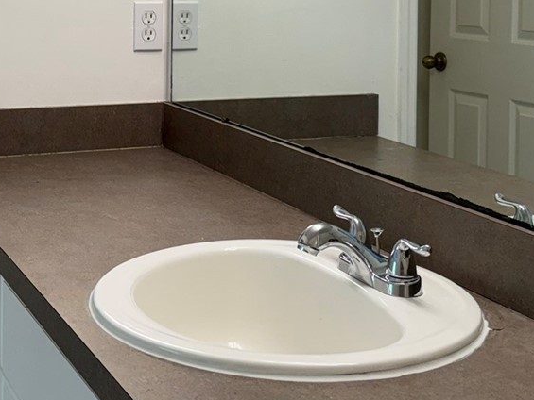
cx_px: 152
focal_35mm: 68
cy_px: 22
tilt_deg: -4.5
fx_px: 1049
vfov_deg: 21.0
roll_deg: -0.6
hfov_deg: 28.2
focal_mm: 6.76
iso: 64
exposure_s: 1/120
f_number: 1.78
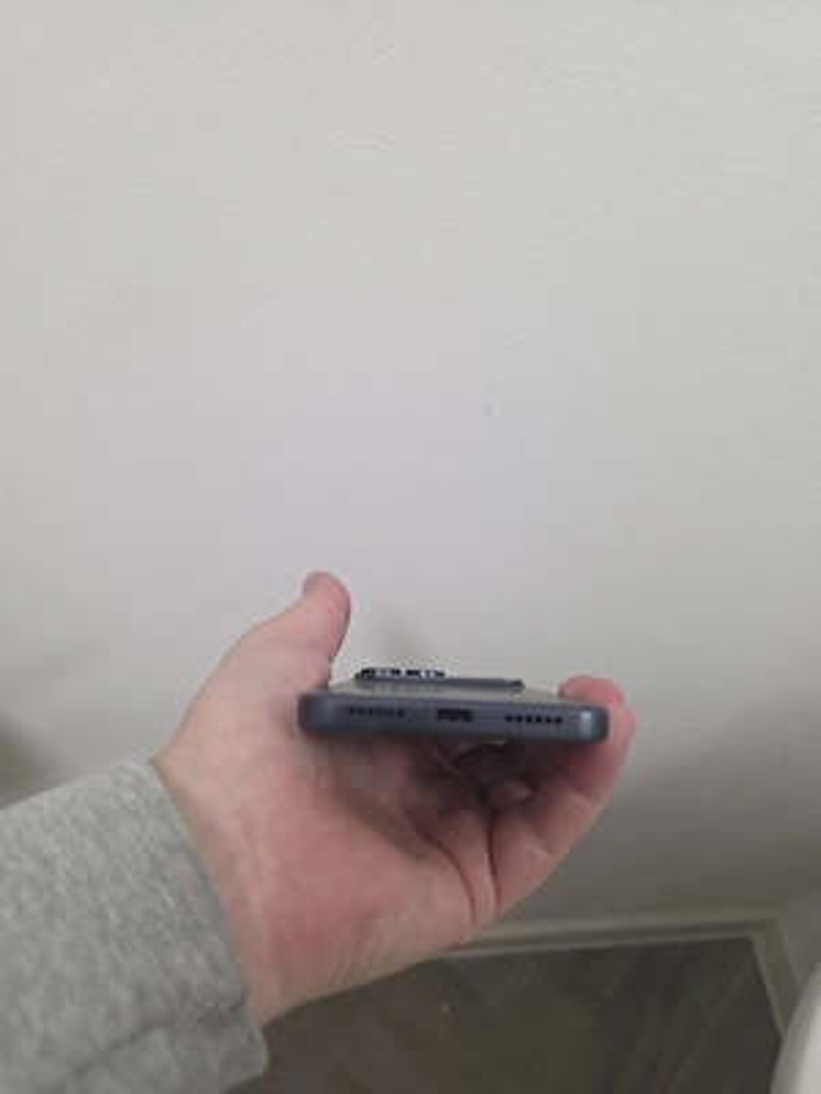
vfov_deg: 73.9
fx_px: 727
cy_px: 547
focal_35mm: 23
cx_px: 410
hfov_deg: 58.9
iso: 320
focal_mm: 6.3
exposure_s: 1/101
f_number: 1.7
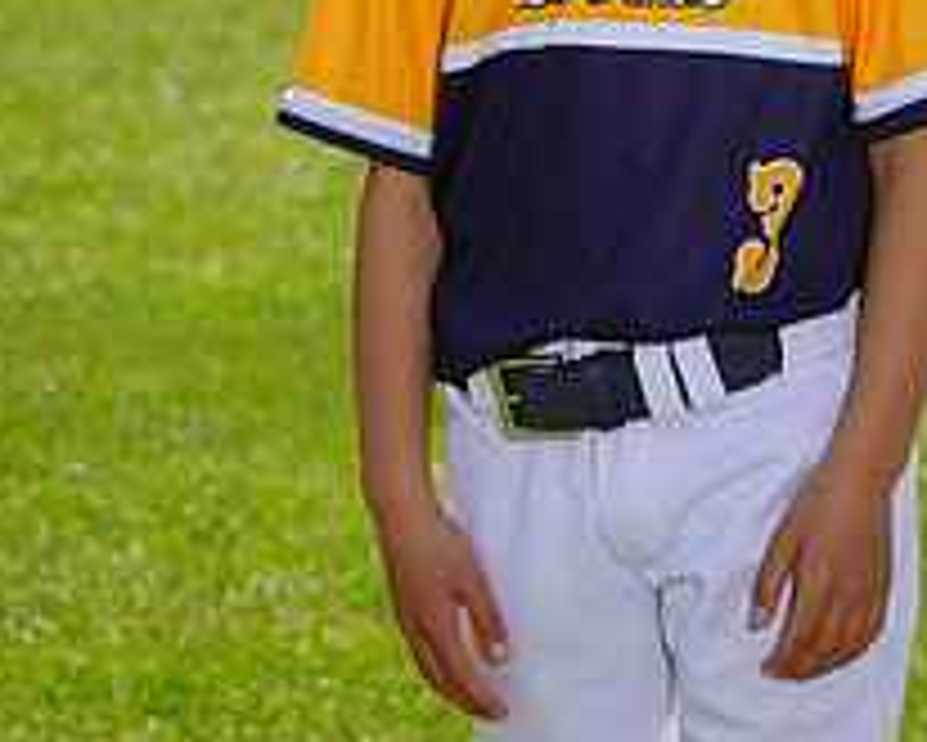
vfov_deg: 4.3
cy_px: -175
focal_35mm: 356
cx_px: 839
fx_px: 9772
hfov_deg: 5.4
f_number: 8
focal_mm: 135
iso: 100
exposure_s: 1/250
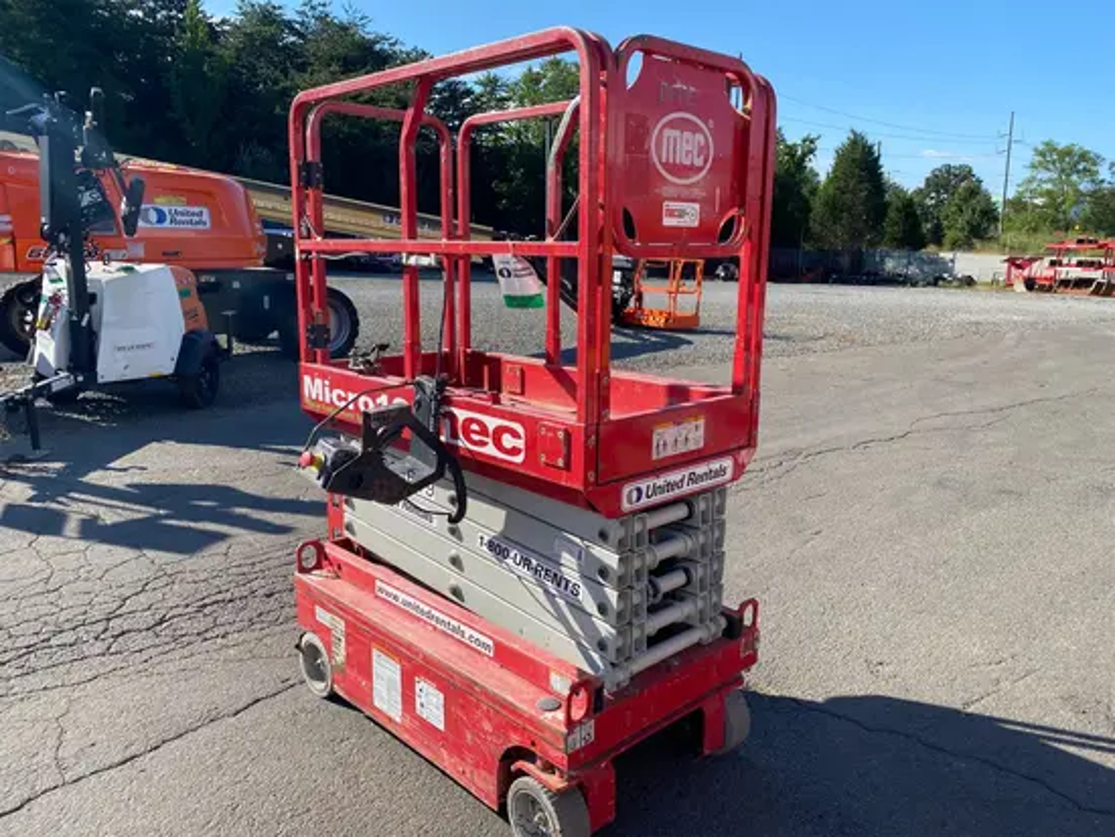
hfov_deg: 67.3
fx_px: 838
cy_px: 418
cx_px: 558
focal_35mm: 26
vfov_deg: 53.1
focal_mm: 4.25
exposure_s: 1/1543
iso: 32
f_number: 1.8
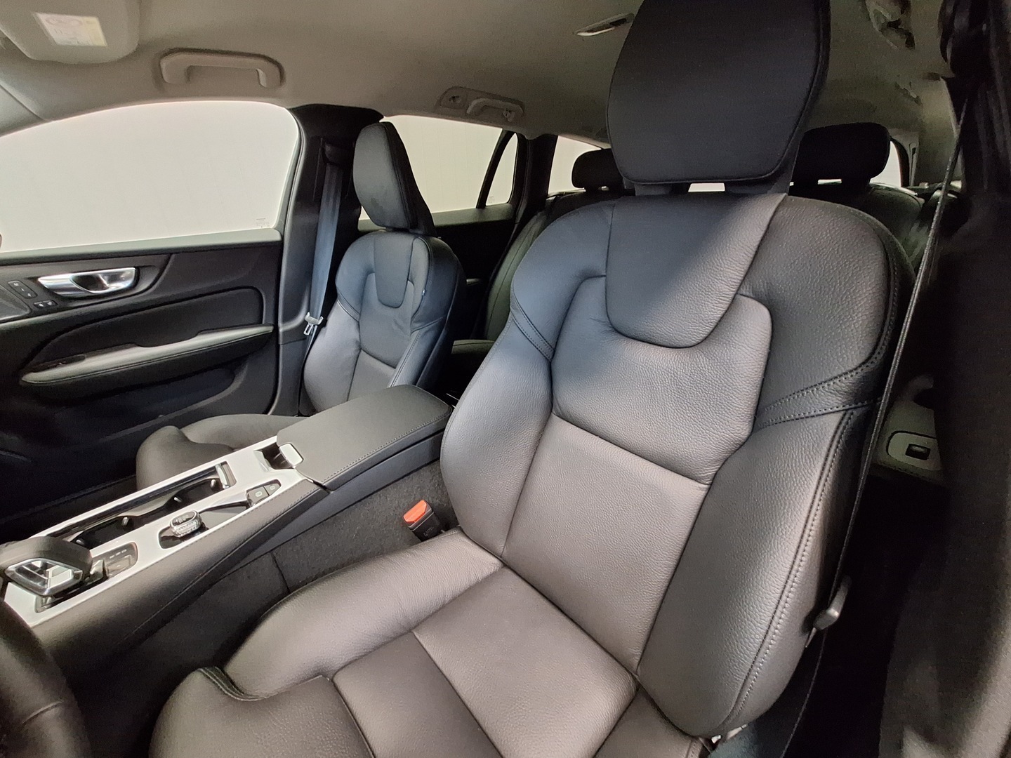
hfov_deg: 106.2
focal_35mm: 13
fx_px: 380
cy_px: 379
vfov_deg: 89.9
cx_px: 506
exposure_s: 1/20
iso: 640
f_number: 2.2
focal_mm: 1.74
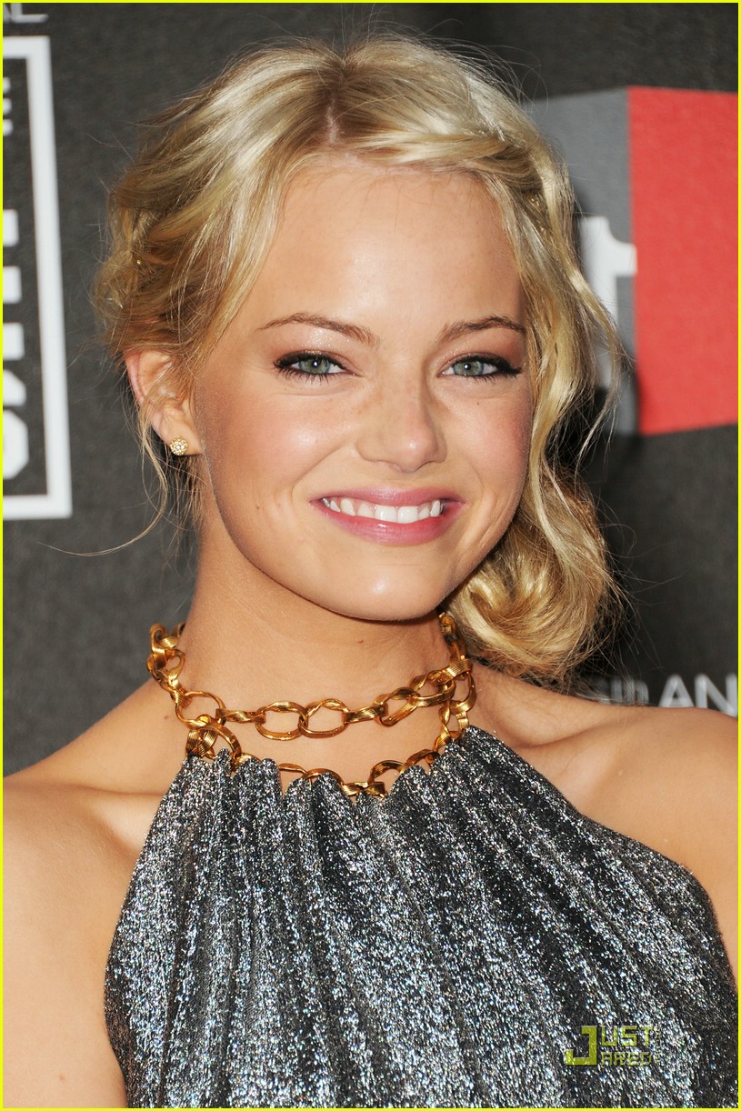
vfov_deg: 6.9
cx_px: 370
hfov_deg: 4.6
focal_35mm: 300
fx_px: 9259
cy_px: 556
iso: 500
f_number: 7.1
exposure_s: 1/250
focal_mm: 300
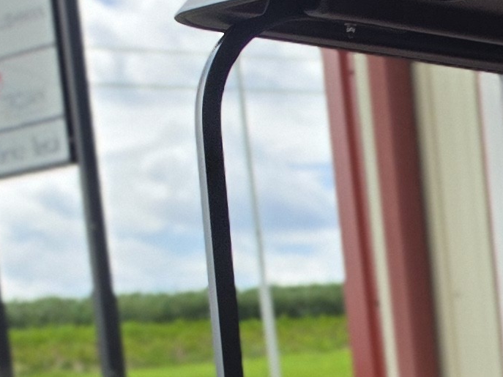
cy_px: 815
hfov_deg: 12.5
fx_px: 1947
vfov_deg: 10.0
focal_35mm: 134
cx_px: 1082
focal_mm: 6.5
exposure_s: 1/7939
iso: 64
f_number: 1.4
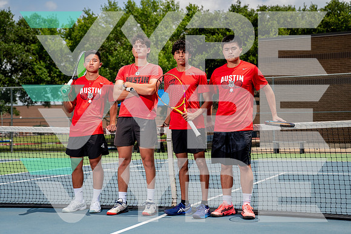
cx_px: 176
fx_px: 624
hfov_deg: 31.4
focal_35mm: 64
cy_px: 117
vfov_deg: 21.3
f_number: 4
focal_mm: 64
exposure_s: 1/1250
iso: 100
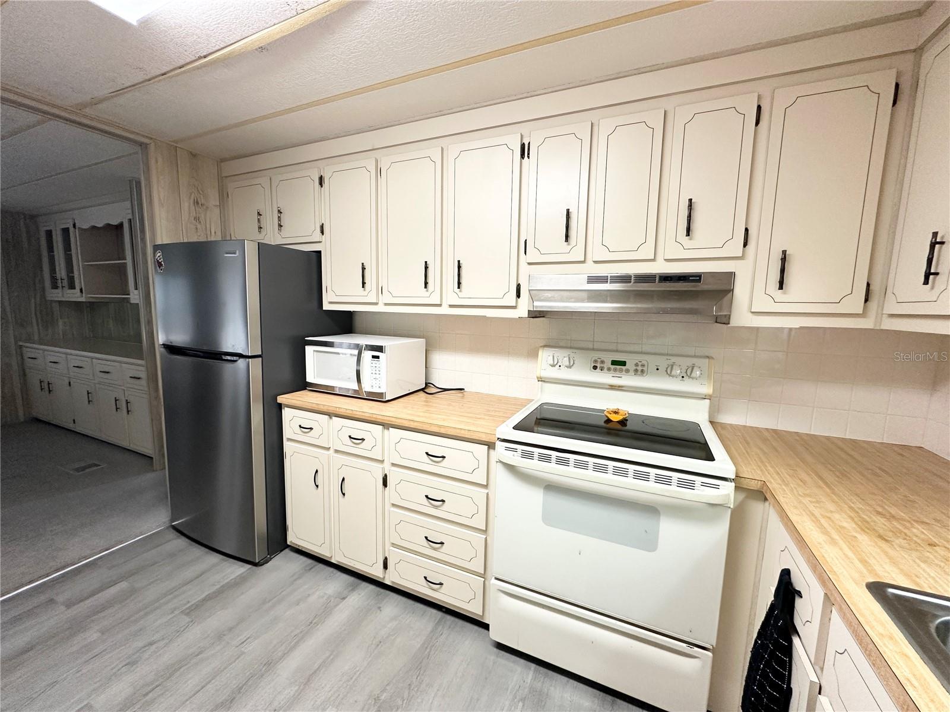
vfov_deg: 85.7
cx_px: 475
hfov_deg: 102.1
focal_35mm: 14
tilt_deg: -7.2
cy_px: 356
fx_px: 384
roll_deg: -1.5
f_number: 2.2
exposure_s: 1/60
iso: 200
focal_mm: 2.22
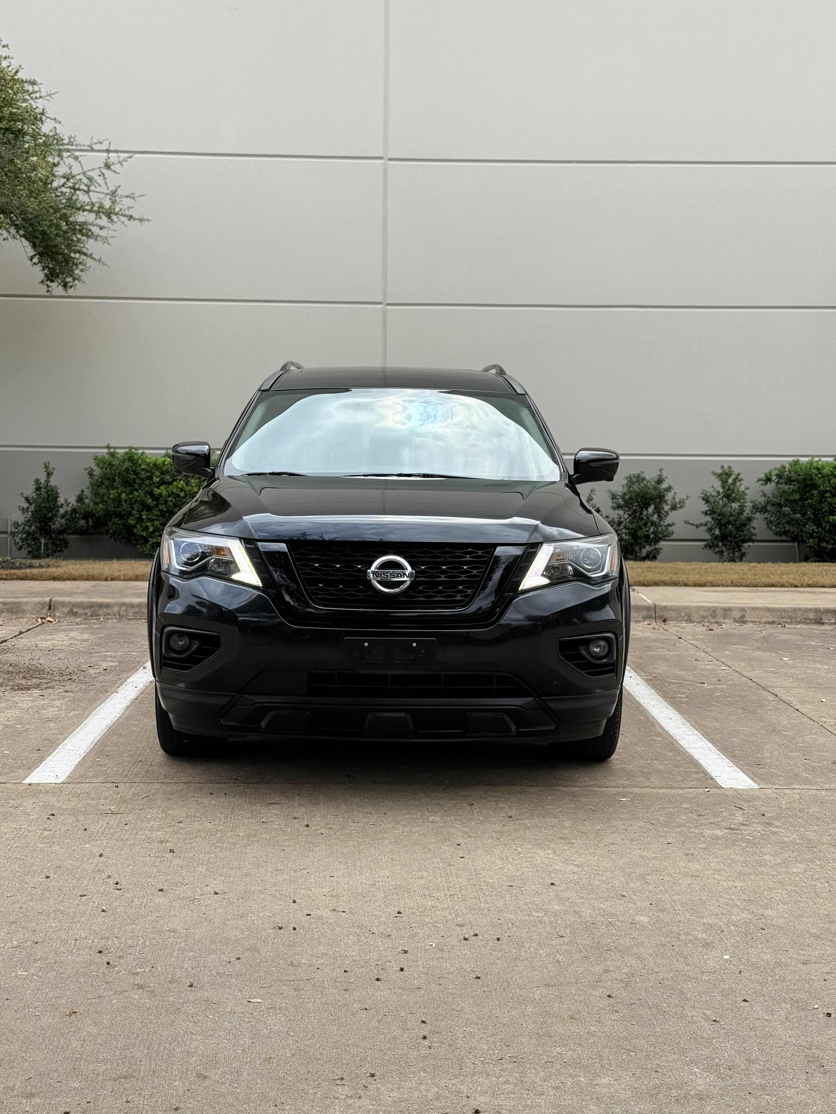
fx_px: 1546
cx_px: 418
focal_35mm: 48
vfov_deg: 39.7
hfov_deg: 30.3
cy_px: 557
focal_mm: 6.76
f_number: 1.78
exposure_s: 1/2342
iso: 64
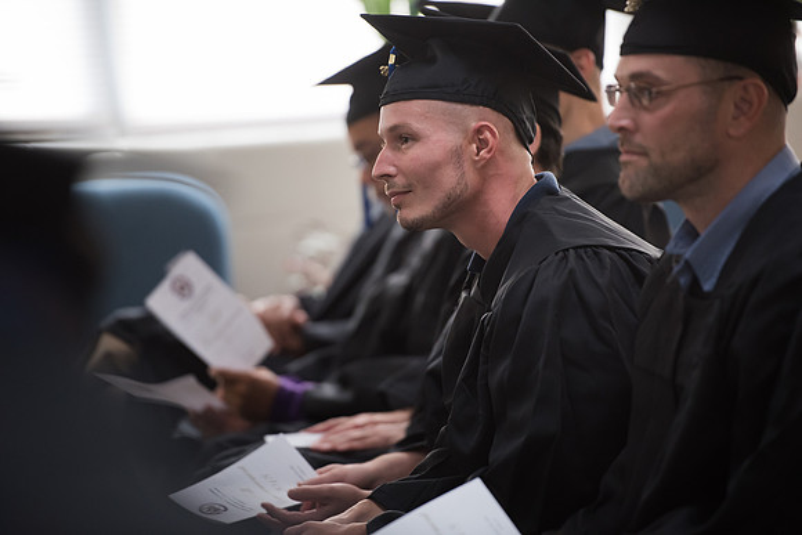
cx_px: 401
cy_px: 268
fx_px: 4456
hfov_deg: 10.3
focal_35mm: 200
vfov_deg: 6.9
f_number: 2.8
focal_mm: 200
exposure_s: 1/200
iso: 2000
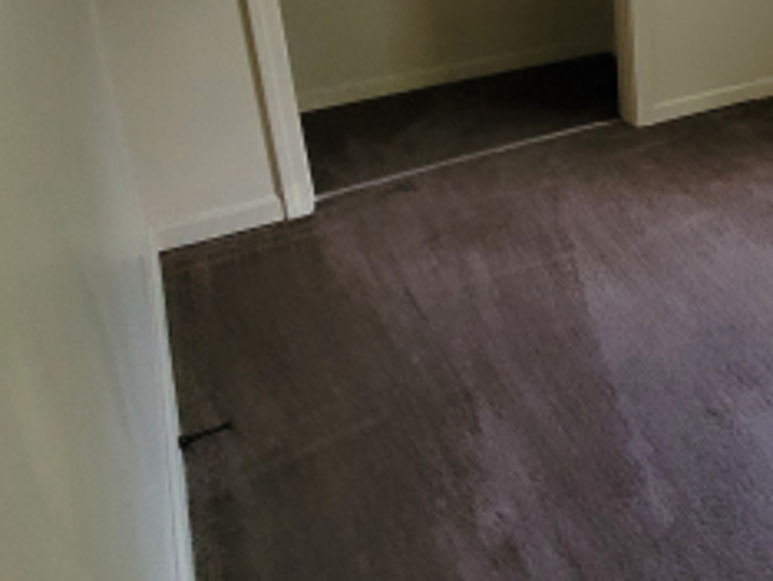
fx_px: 827
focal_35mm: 37
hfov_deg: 39.0
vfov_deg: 35.3
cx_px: 890
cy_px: 10
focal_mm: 2.2
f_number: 2.2
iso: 400
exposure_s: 1/40
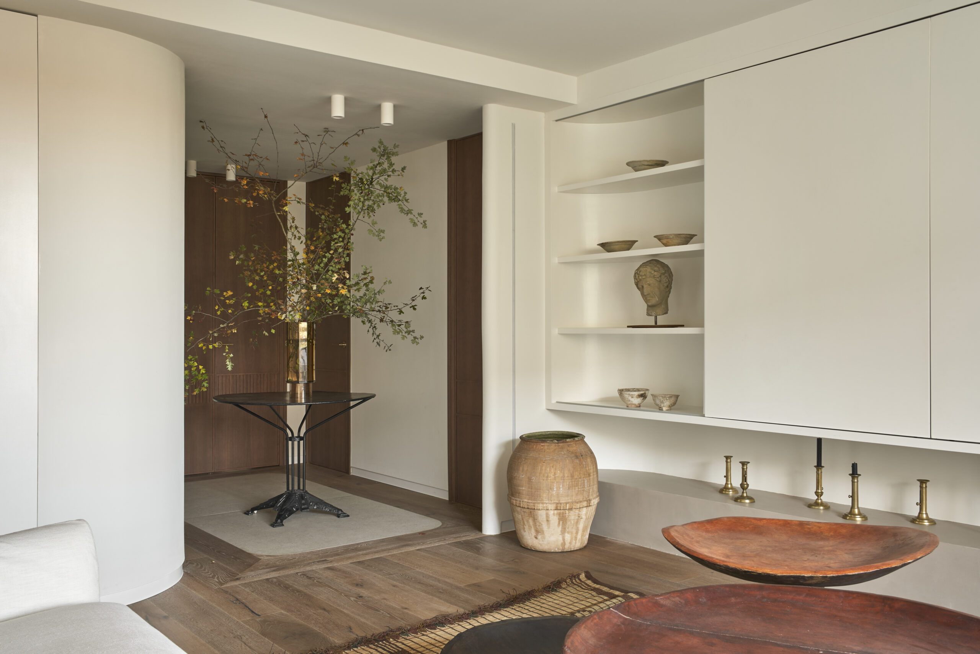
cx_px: 490
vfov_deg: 43.6
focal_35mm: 30
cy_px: 327
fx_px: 817
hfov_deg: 61.9
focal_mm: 30
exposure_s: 1/1.25
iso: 100
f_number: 11
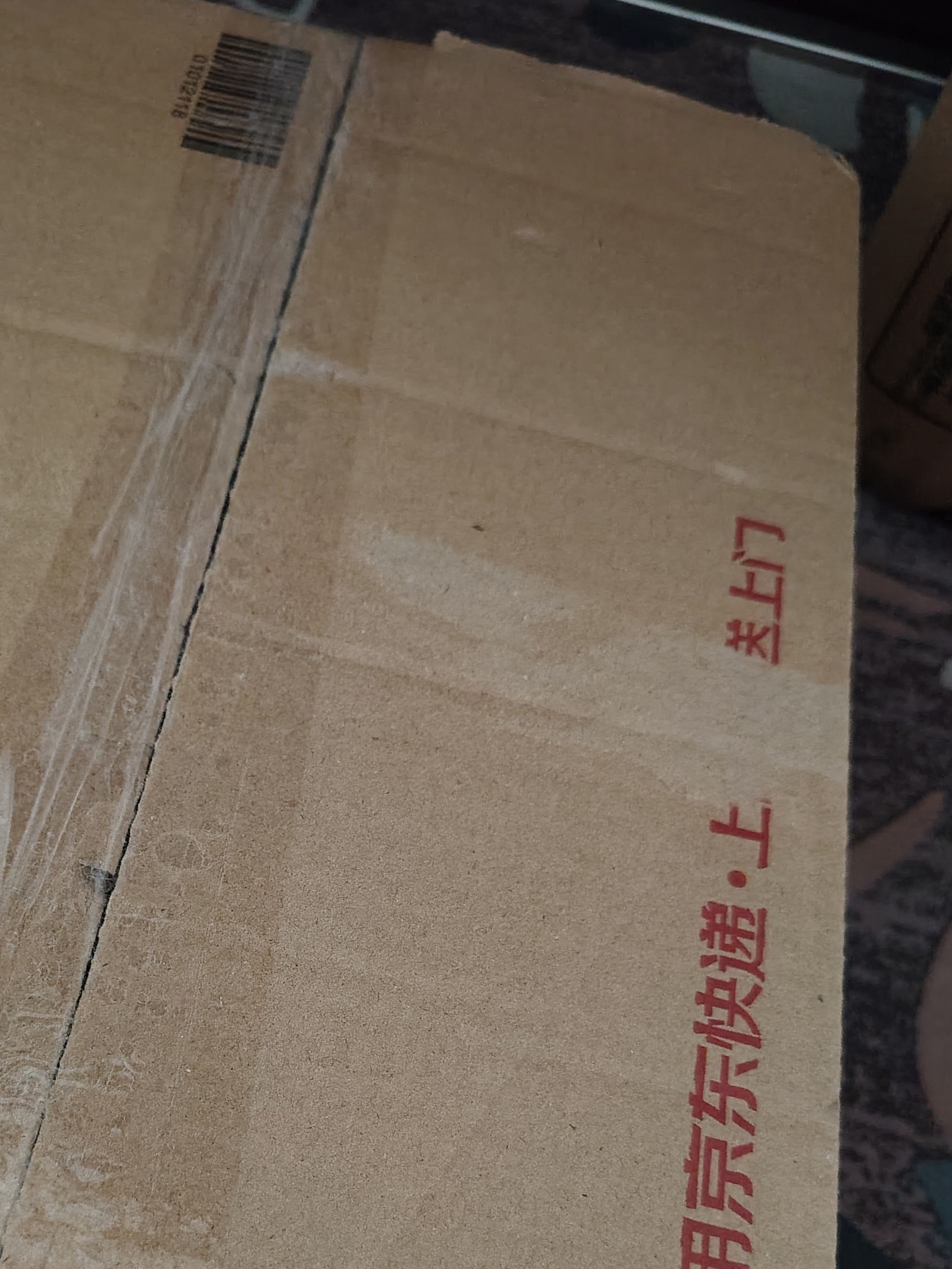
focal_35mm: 36
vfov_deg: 50.0
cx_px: 308
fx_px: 1320
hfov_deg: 39.1
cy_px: 895
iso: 7936
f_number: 1.75
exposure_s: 1/100
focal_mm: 5.25
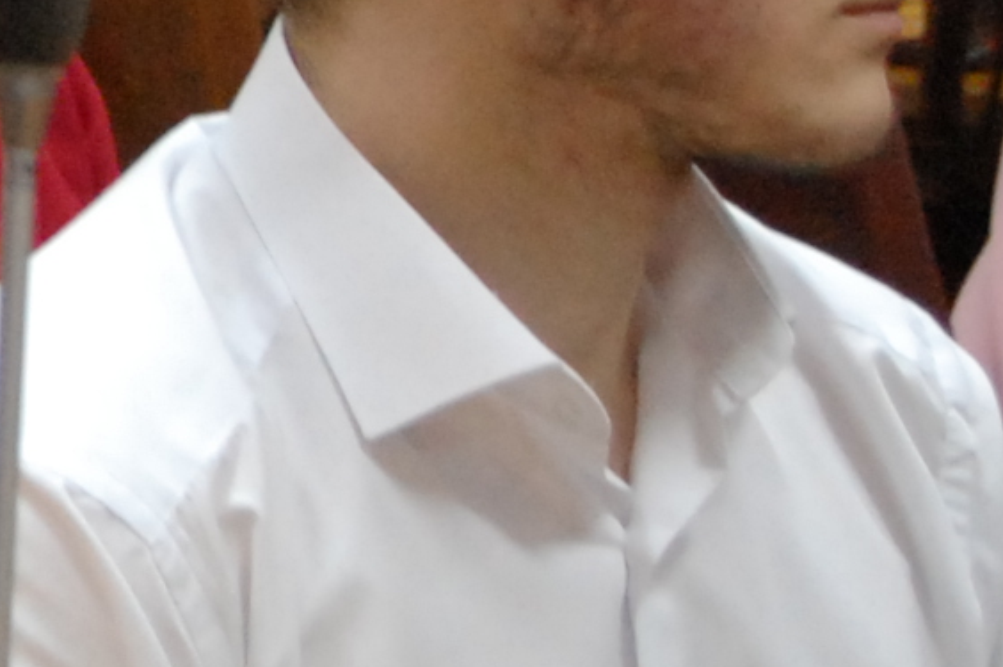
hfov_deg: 4.8
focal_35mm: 416
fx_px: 11580
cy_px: -261
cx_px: -1478
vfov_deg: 3.3
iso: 1600
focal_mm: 52
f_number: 5.6
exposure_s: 1/30
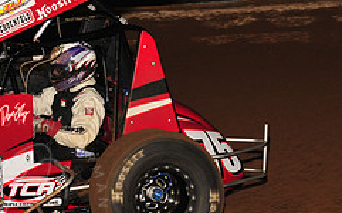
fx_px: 2104
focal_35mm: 226
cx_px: 21
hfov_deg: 9.2
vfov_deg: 5.8
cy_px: 70
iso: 1000
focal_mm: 92
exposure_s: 1/320
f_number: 8
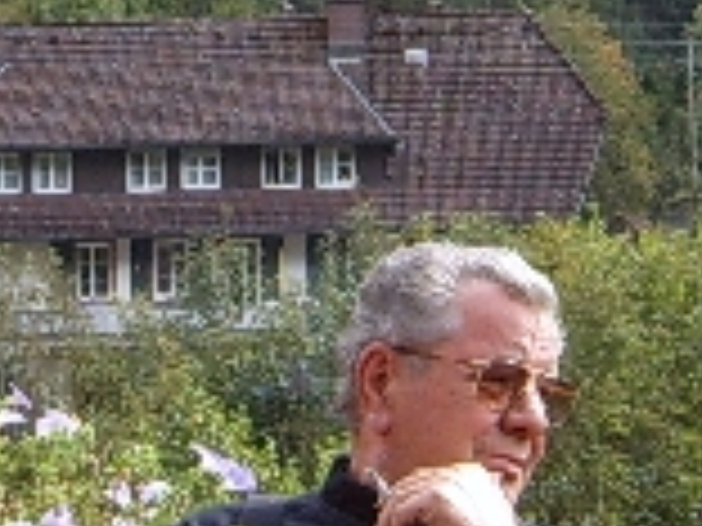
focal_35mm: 179
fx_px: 3630
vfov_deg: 8.3
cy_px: 99
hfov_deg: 10.9
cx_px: 0
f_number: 2.8
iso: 50
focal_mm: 5.8
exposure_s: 1/350
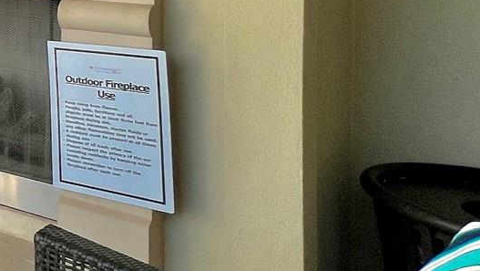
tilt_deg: +0.4
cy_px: -78
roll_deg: -0.9
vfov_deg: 20.1
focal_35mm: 55
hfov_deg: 21.9
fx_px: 700
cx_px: -395
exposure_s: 1/561
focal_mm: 1.57
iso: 32
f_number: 1.8
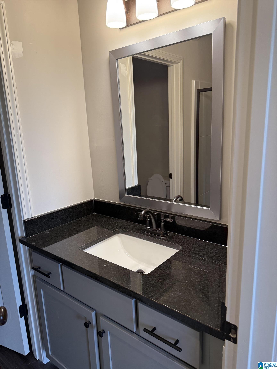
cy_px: 184
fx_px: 256
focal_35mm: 24
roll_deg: +1.1
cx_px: 138
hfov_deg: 56.8
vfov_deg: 71.6
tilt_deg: -13.2
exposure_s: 1/120
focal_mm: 6.76
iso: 200
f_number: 1.78
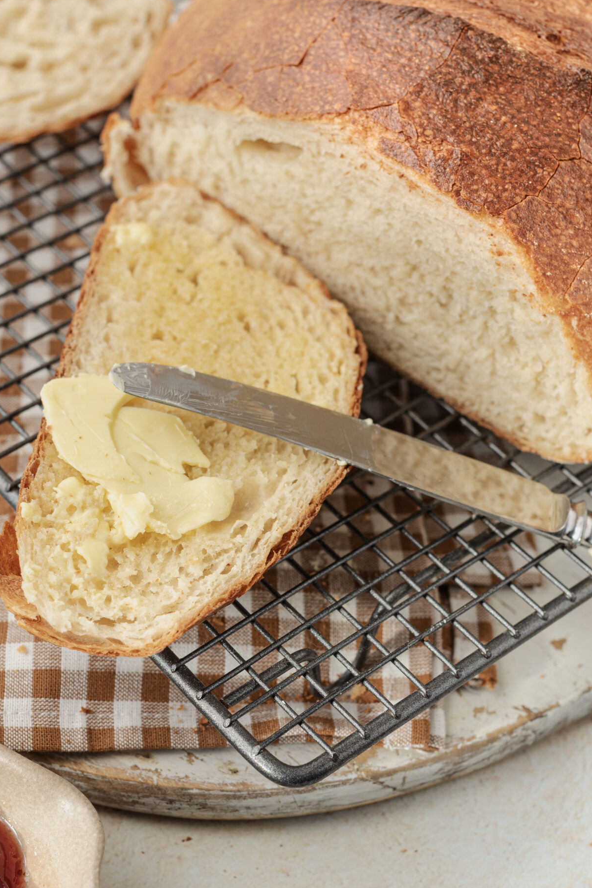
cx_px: 242
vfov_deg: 28.4
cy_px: 497
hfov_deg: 19.2
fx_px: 1751
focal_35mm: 71
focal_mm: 50
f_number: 5.6
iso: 200
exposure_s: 1/30
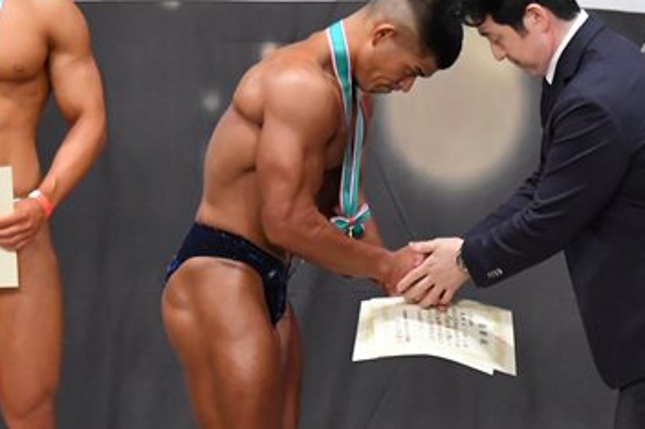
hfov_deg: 4.6
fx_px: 7965
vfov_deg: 3.1
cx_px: 488
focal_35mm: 445
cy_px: 279
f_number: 5.6
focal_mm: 135
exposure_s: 1/400
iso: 6400
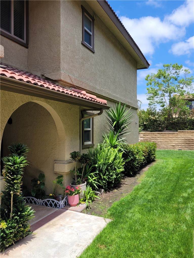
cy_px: 129
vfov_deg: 67.3
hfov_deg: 53.1
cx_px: 97
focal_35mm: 26
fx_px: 194
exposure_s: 1/1737
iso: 40
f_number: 1.8
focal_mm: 5.4
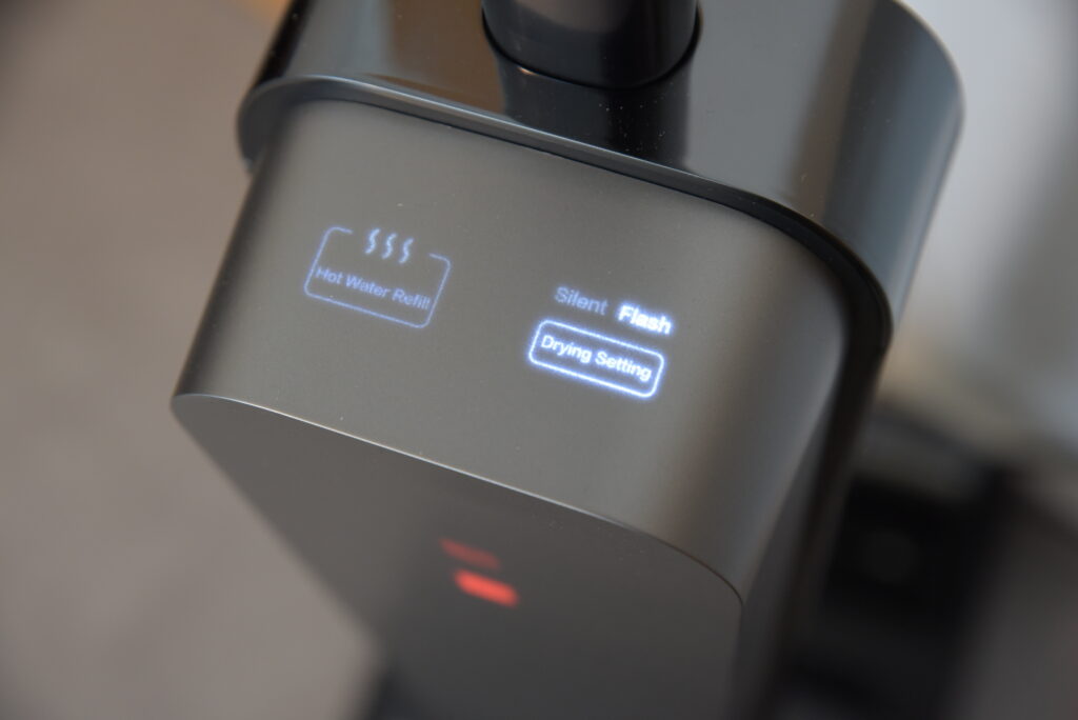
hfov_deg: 28.8
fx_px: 2097
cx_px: 539
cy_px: 360
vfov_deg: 19.5
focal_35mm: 70
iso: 2000
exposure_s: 1/40
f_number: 5
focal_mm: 70
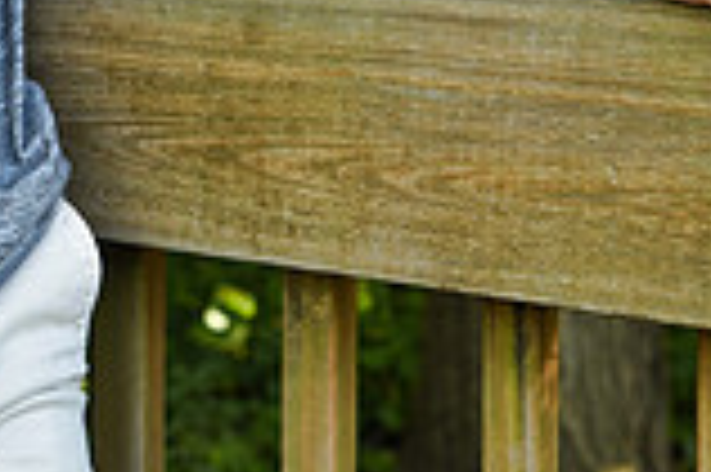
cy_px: -384
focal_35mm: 202
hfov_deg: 10.1
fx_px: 3985
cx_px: 14
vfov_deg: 6.6
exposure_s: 1/80
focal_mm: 55
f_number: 4.5
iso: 200
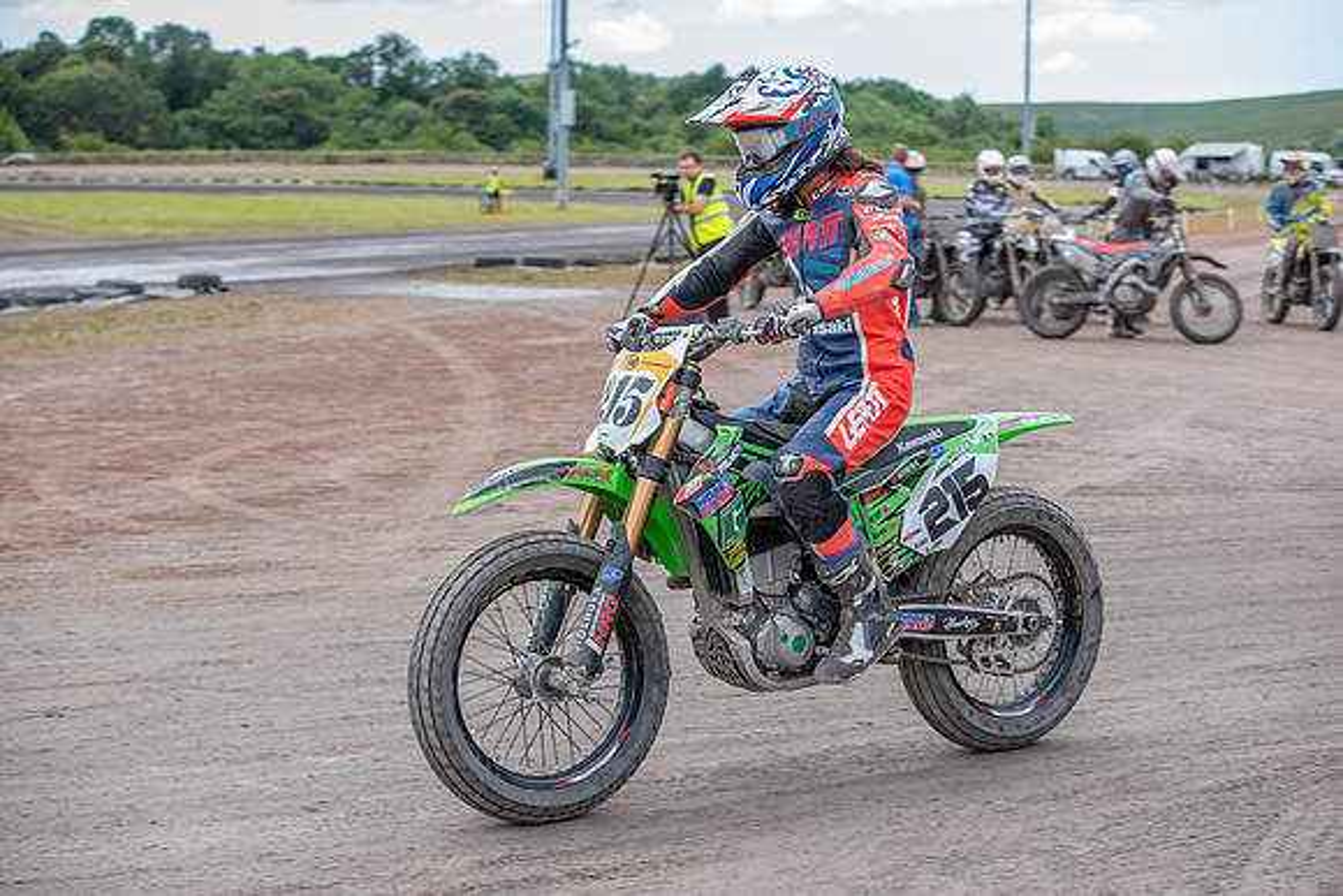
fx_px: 2612
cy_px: 448
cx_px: 672
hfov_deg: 28.8
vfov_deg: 19.5
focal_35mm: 70
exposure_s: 1/250
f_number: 5
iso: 160
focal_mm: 70
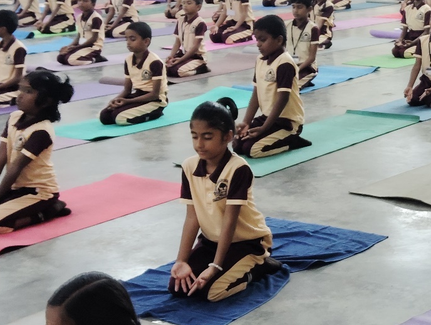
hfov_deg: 22.3
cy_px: 149
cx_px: 470
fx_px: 1035
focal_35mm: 83
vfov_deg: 17.8
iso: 1158
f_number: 1.8
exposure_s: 1/25
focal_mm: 4.22
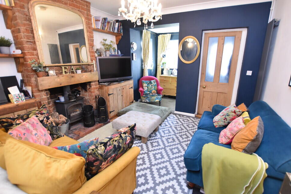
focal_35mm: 16
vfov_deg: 73.7
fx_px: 129
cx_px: 154
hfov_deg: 96.6
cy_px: 98
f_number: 3.5
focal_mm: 10
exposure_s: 1/60
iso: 1400
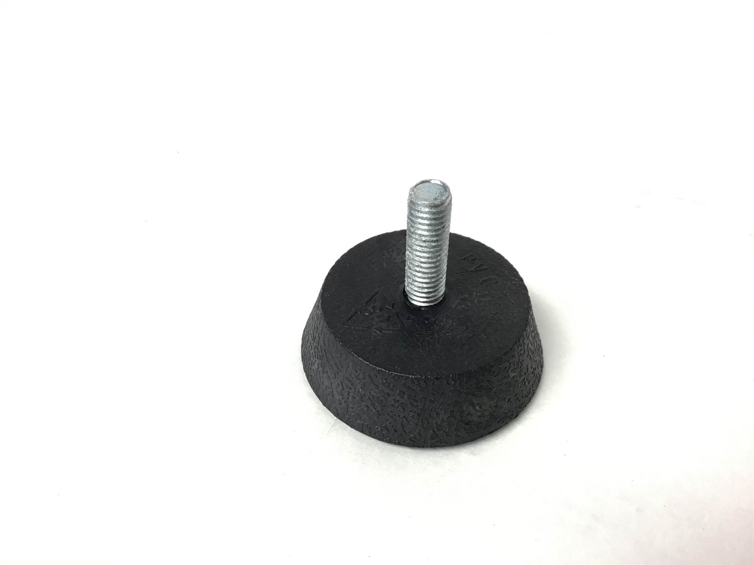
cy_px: 282
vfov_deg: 45.4
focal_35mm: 31
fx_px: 675
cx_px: 377
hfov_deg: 58.4
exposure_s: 1/33
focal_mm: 3.3
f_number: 2.4
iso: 64
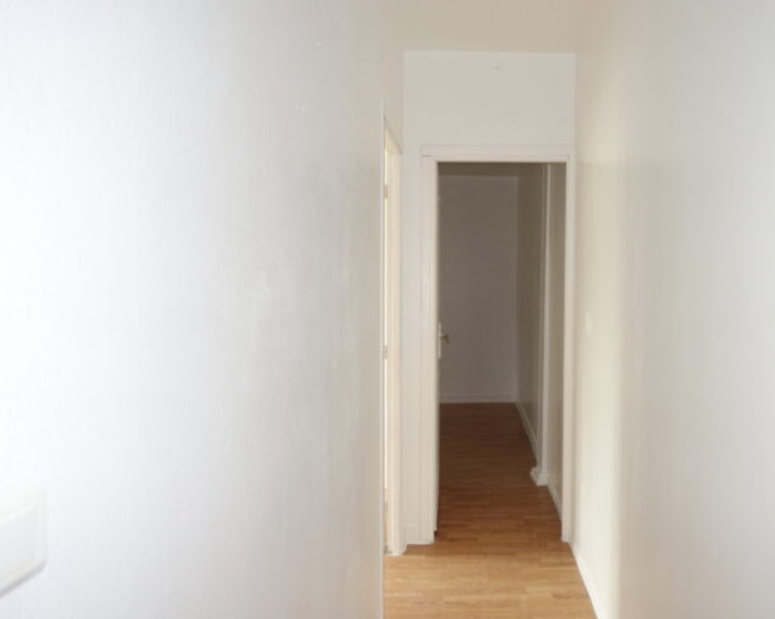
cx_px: 468
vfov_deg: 51.5
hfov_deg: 61.6
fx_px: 642
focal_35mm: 28
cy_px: 318
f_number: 1.8
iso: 125
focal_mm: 8.8
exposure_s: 1/30
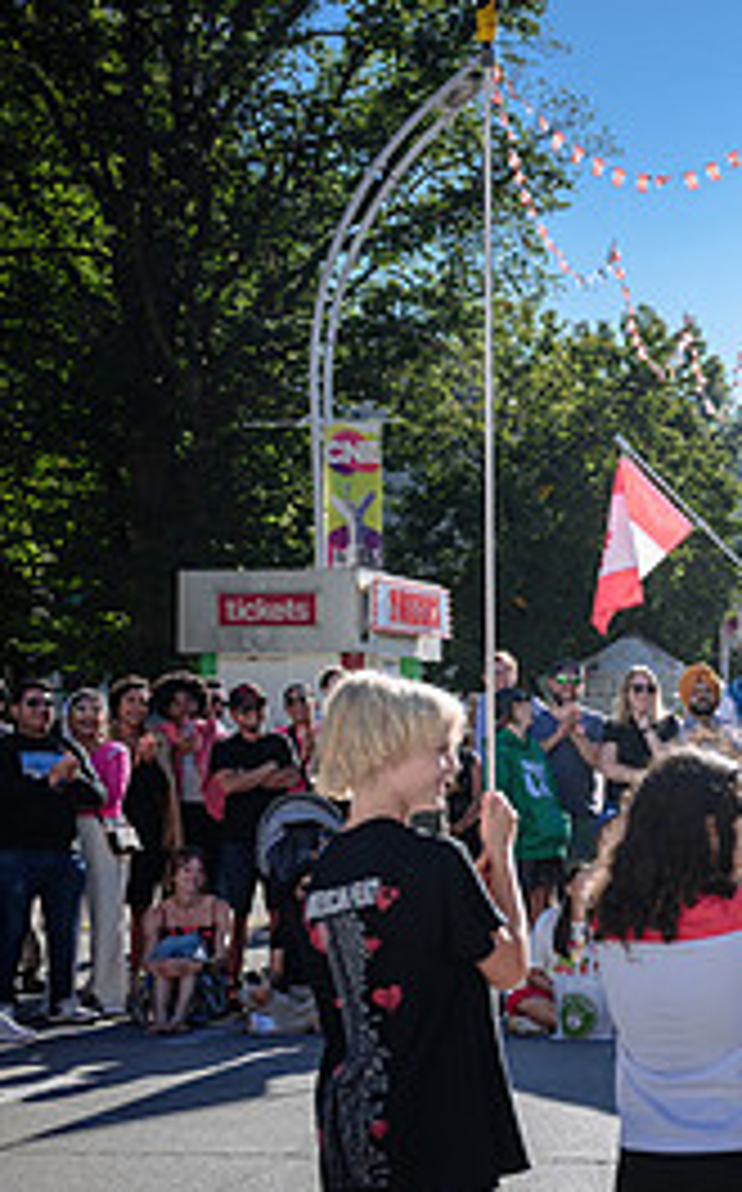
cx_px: 1003
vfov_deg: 29.3
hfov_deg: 17.3
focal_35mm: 70
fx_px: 2271
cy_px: 762
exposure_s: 1/400
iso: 64
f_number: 3.5
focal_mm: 30.5
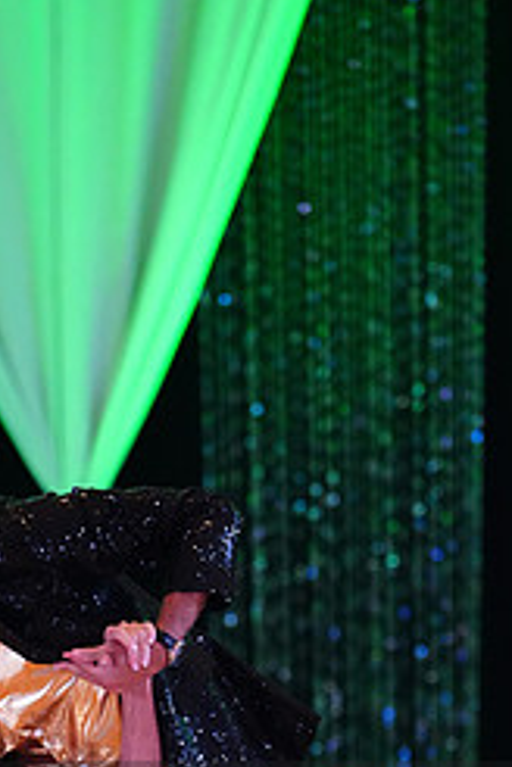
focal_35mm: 332
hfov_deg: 4.1
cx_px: 226
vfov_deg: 6.2
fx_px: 7082
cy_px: 867
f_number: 2.8
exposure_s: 1/400
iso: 6400
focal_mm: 141
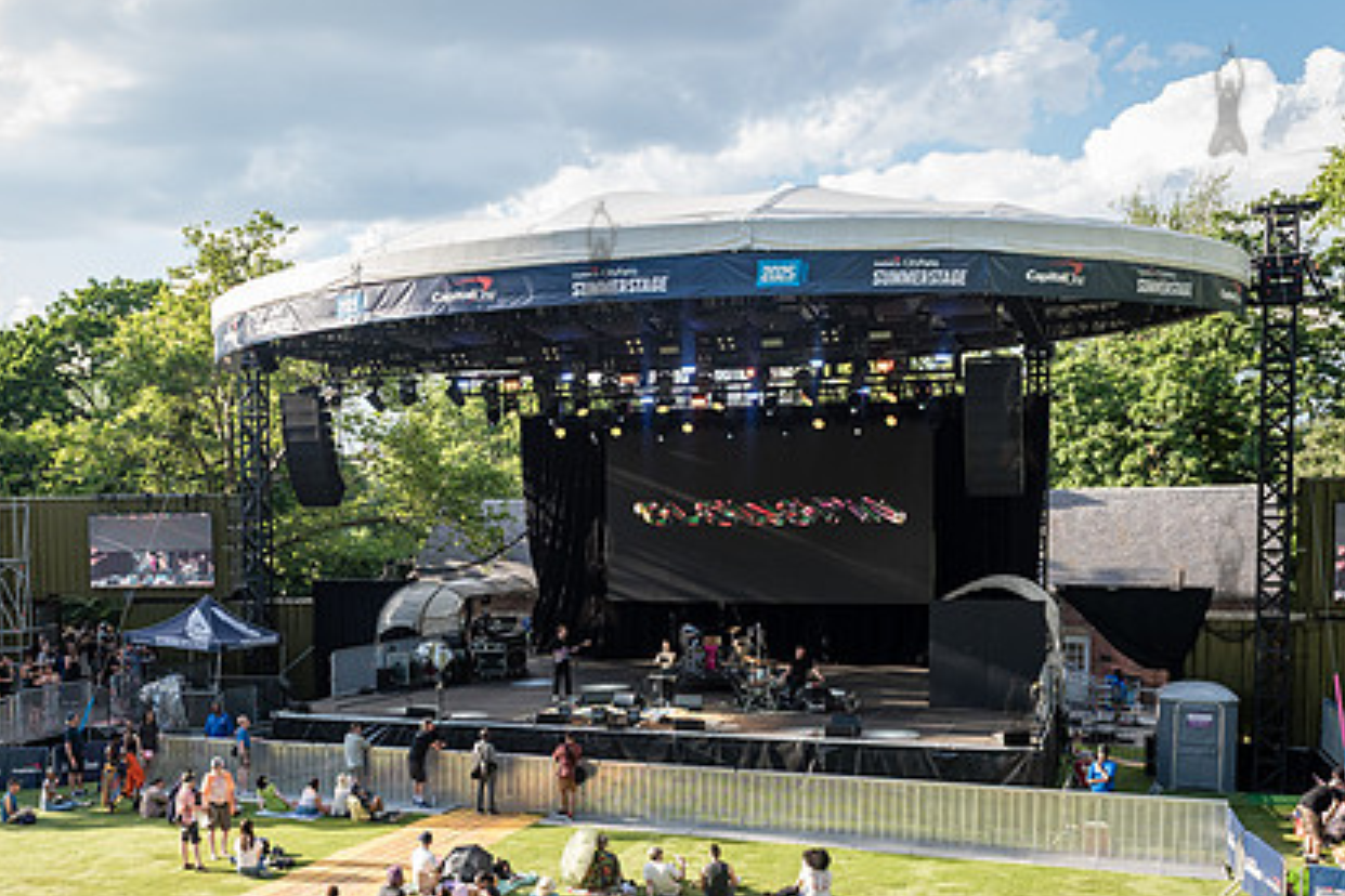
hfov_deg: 49.1
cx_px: 506
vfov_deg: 33.8
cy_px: 613
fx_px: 1457
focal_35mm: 39
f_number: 4
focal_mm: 24
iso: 400
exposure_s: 1/800
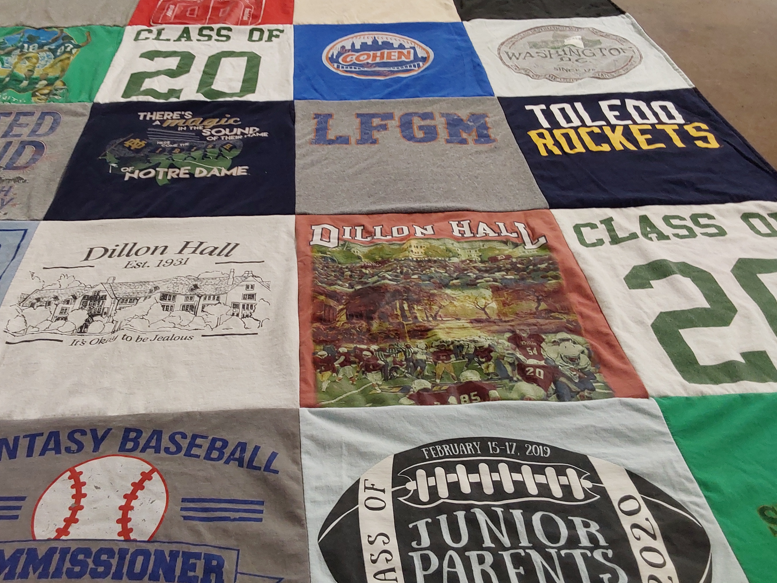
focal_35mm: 34
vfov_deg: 41.8
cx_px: 314
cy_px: 272
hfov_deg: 53.6
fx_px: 763
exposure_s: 1/60
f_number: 1.9
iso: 80
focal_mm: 2.91
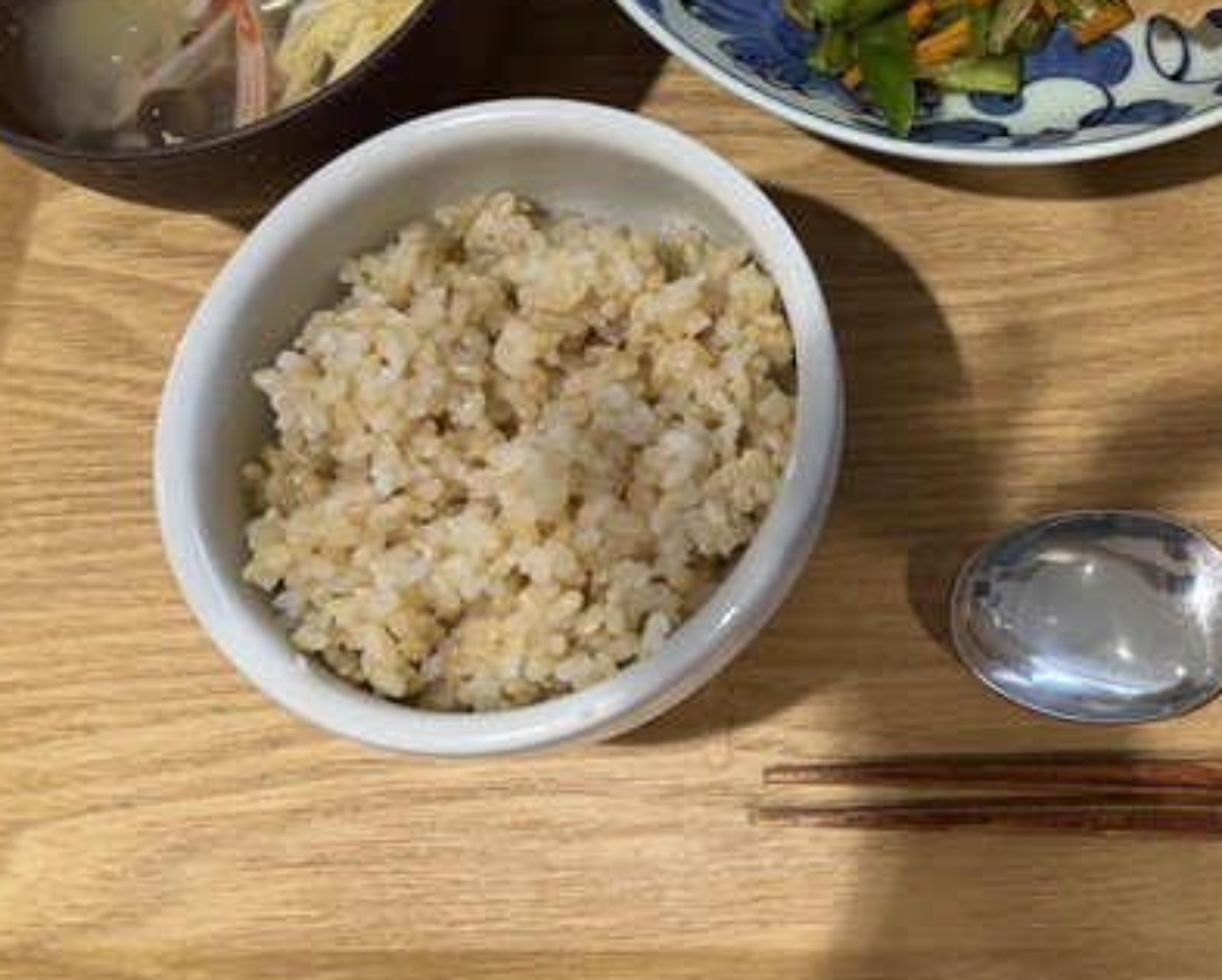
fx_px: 1737
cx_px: 1116
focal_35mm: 48
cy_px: 174
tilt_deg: -69.9
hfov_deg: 36.2
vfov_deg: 30.6
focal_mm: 6.76
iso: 160
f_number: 1.78
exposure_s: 1/100
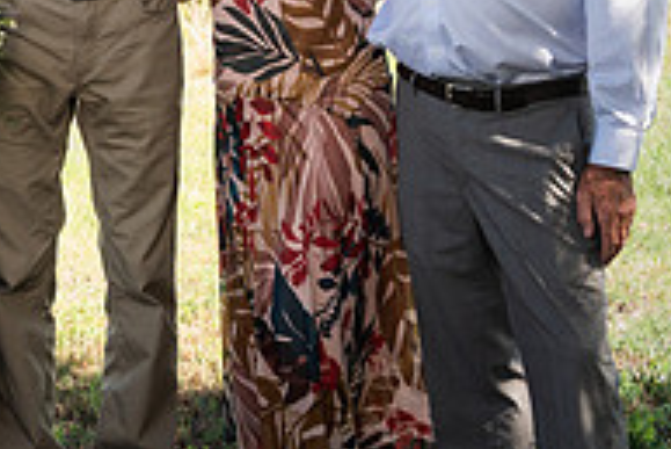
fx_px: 2070
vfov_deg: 11.8
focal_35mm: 111
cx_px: -104
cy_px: -219
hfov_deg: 17.6
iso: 250
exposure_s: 1/200
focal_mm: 37
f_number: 6.3
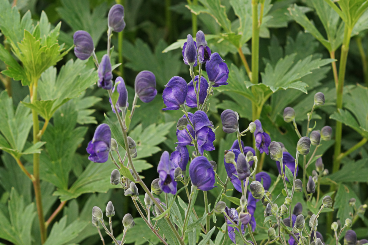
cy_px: 122
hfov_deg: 13.7
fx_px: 1533
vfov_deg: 9.1
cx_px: 184
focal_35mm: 150
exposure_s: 1/160
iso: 800
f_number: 5.6
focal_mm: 100
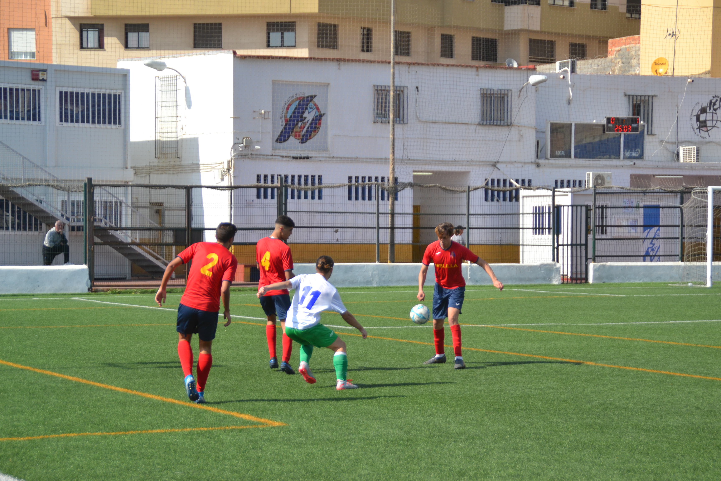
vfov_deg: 13.0
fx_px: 2103
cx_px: 360
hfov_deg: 19.5
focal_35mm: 105
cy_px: 240
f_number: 6.3
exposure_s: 1/1600
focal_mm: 70
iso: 400
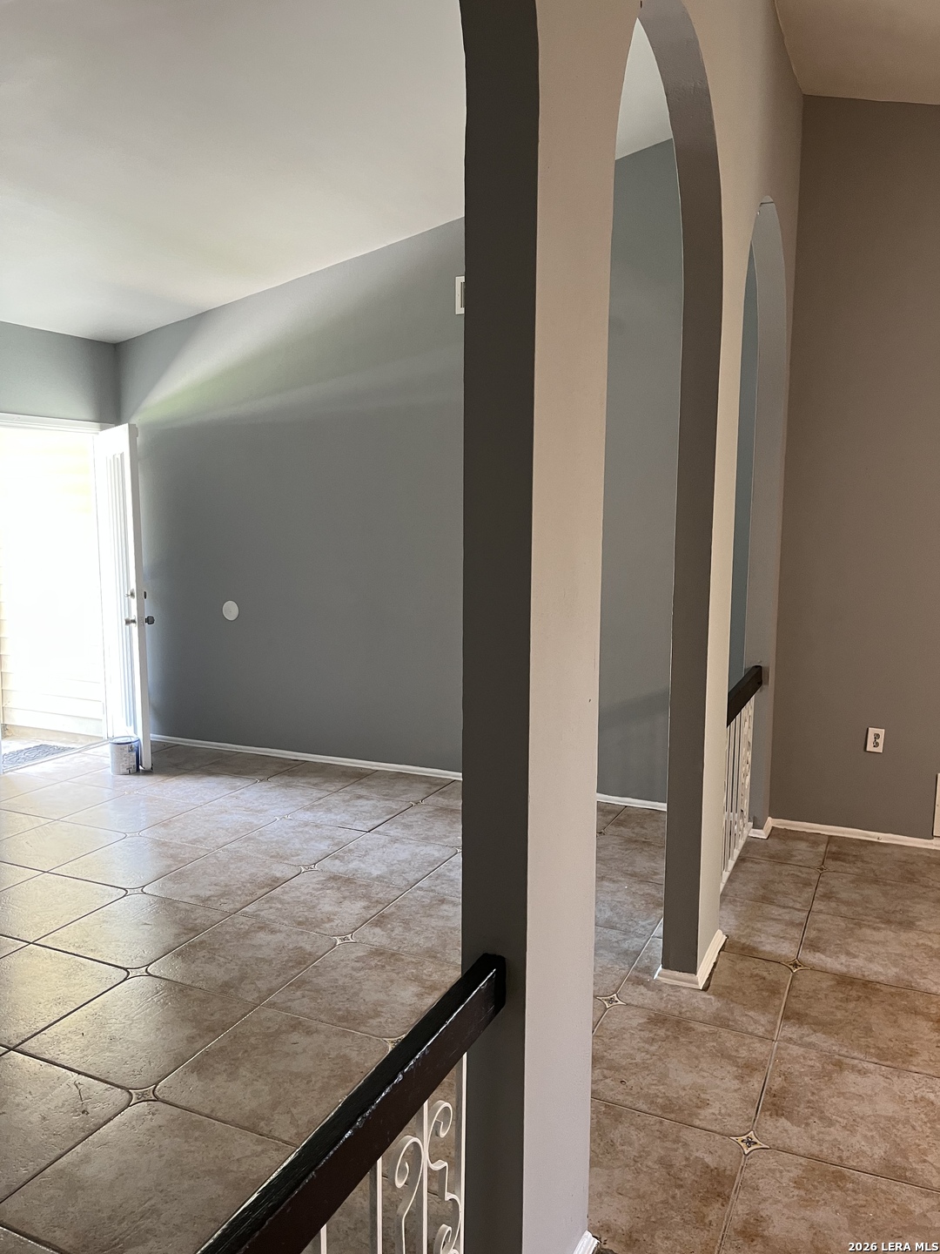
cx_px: 470
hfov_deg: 53.1
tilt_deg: -7.0
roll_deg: -1.6
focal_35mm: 26
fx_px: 941
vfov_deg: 67.3
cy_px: 627
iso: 160
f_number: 1.6
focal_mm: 5.1
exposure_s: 1/60
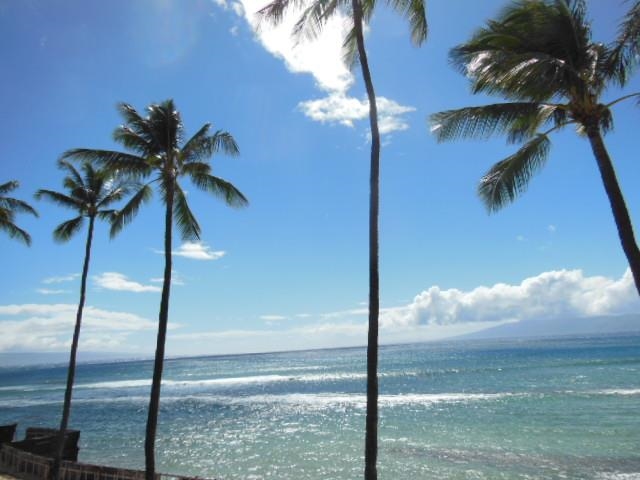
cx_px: 320
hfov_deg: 69.4
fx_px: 462
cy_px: 240
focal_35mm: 25
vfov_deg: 54.9
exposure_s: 1/2000
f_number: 7
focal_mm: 4.5
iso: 125
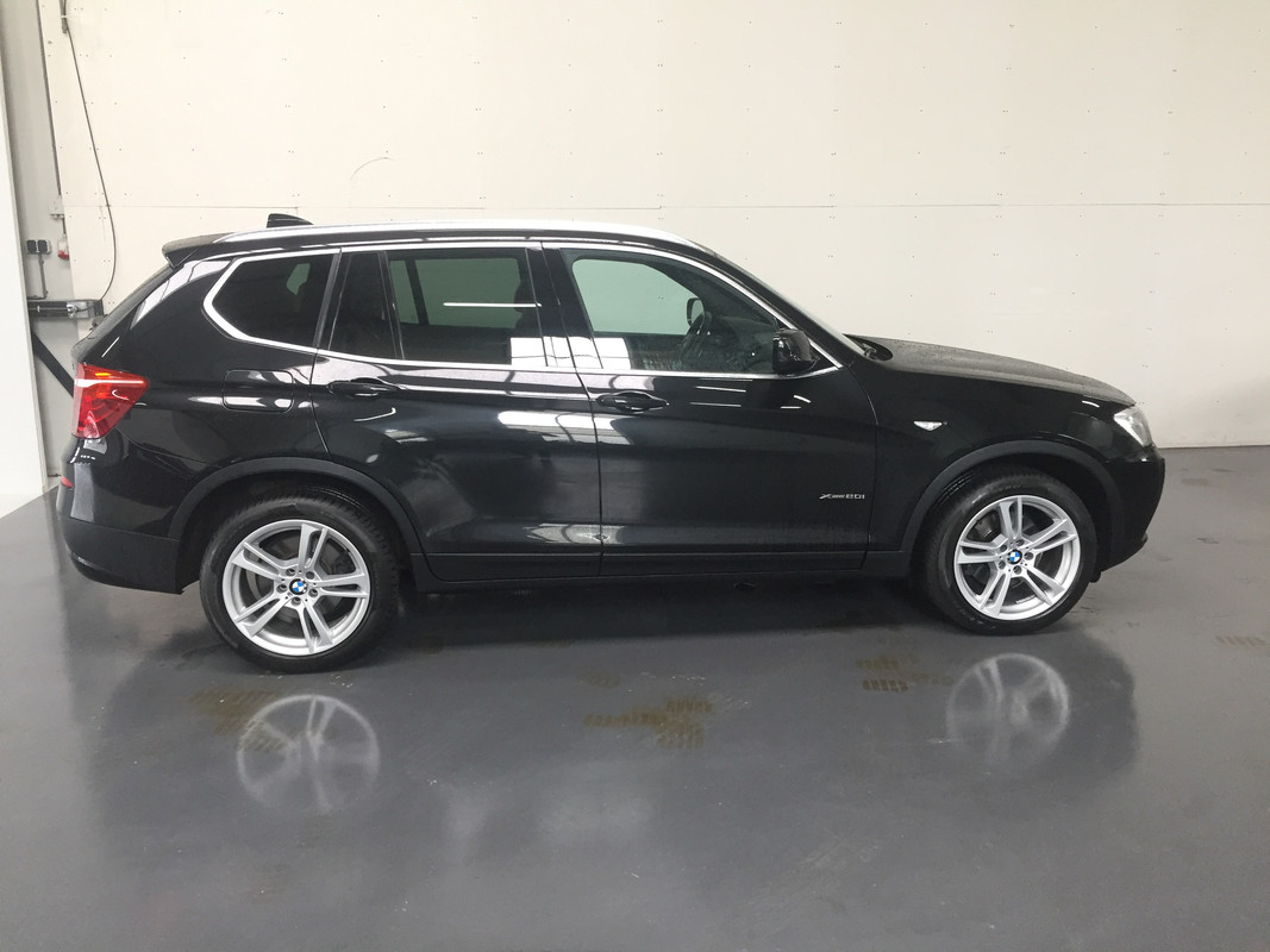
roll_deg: +1.2
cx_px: 635
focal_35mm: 29
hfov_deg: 61.7
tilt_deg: -10.3
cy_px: 476
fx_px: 1064
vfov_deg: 48.2
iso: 64
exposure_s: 1/33
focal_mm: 4.15
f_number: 2.2
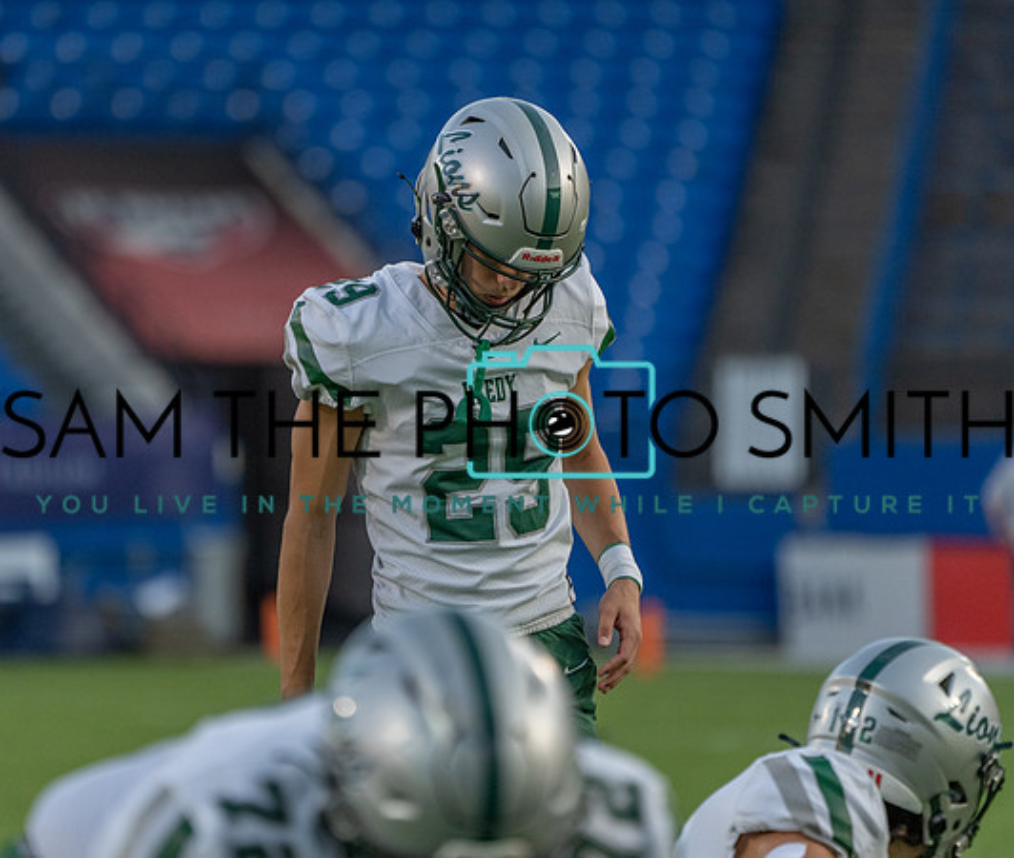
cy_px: 382
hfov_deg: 3.6
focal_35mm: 531
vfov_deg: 3.0
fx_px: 16301
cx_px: 423
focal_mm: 400
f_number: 5.6
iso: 2000
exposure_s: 1/1250
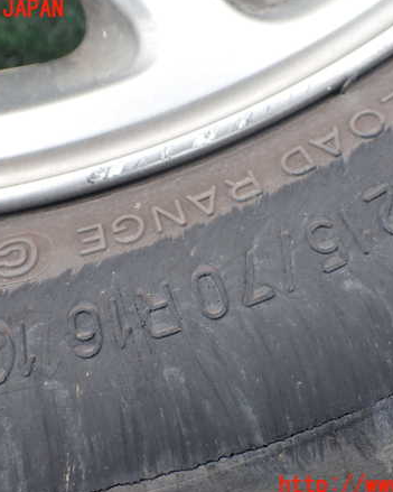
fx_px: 582
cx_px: 196
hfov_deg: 37.3
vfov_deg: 45.8
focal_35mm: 40
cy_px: 248
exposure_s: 1/125
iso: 100
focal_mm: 5.4
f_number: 2.3
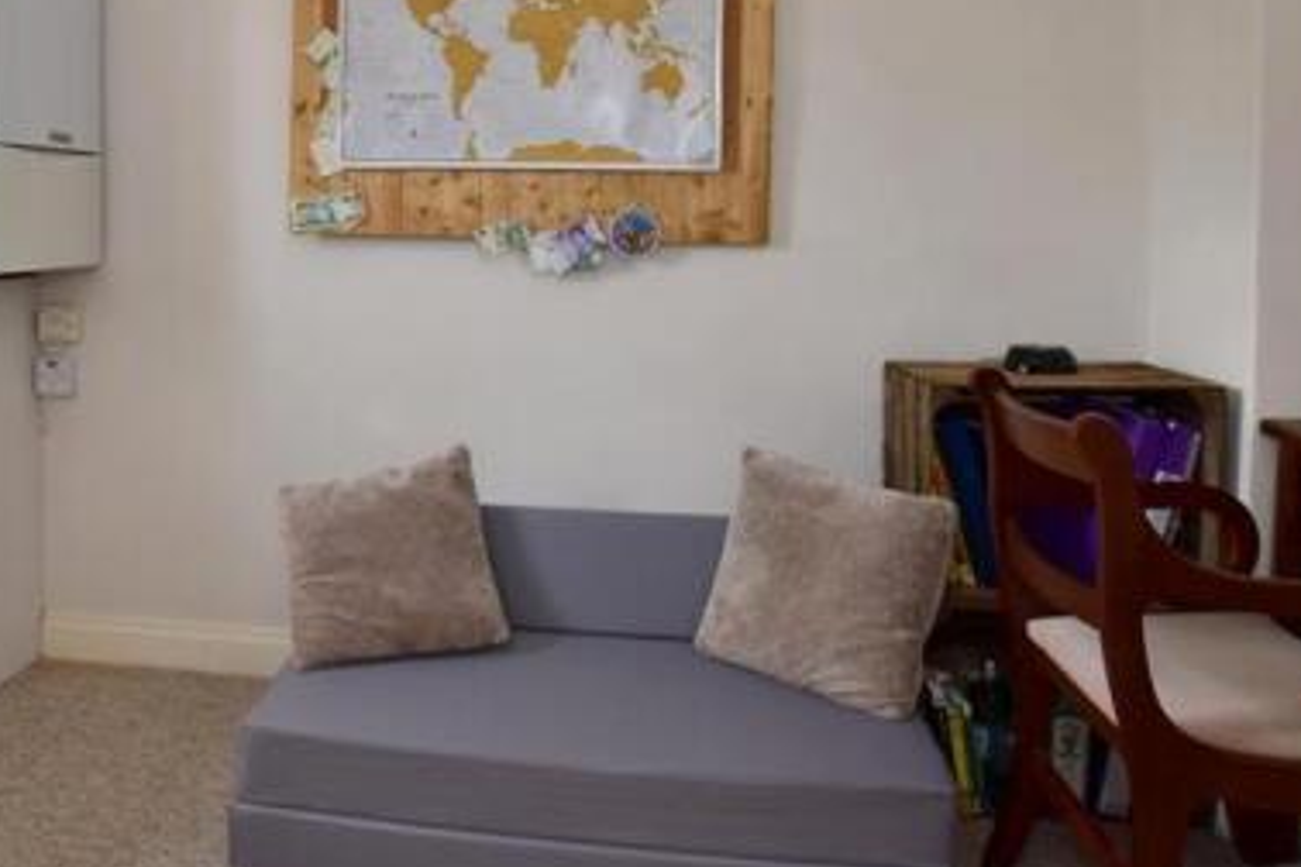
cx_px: 499
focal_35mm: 26
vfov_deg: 48.4
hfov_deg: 68.5
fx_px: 940
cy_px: 267
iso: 400
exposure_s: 1/20
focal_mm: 10
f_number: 11
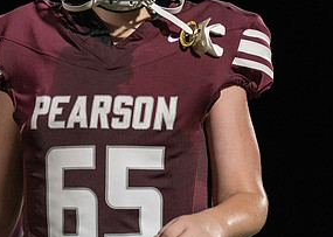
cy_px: 83
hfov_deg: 6.3
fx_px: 3005
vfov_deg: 4.5
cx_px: 82
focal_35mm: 318
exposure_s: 1/1000
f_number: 2.8
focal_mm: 149
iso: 3200
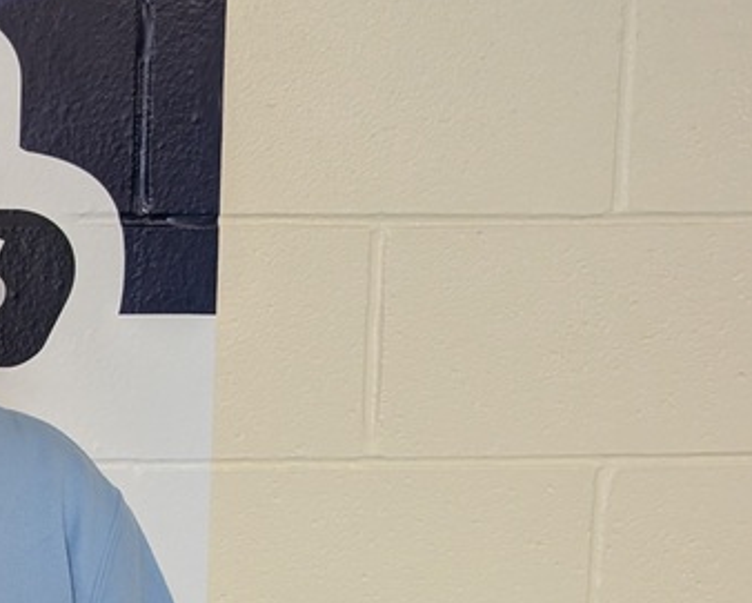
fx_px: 1582
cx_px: -332
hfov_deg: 22.6
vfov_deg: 21.4
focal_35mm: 71
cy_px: 446
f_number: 1.68
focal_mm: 6.9
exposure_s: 1/93.5
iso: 787
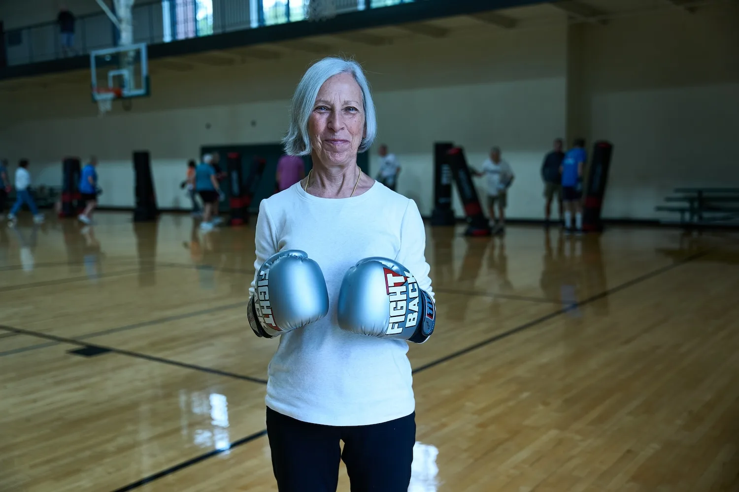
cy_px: 246
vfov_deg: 35.7
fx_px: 766
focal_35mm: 37
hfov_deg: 51.5
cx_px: 370
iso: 500
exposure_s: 1/320
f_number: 2.8
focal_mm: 37.3
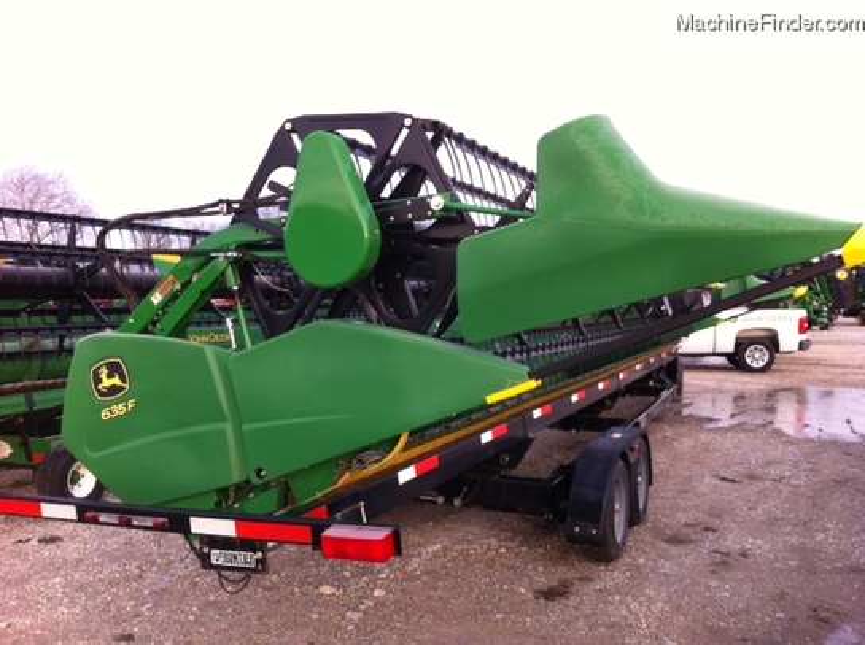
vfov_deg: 40.6
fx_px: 873
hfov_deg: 52.7
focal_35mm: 35
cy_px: 322
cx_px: 432
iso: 100
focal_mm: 3.85
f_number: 2.8
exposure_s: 1/120
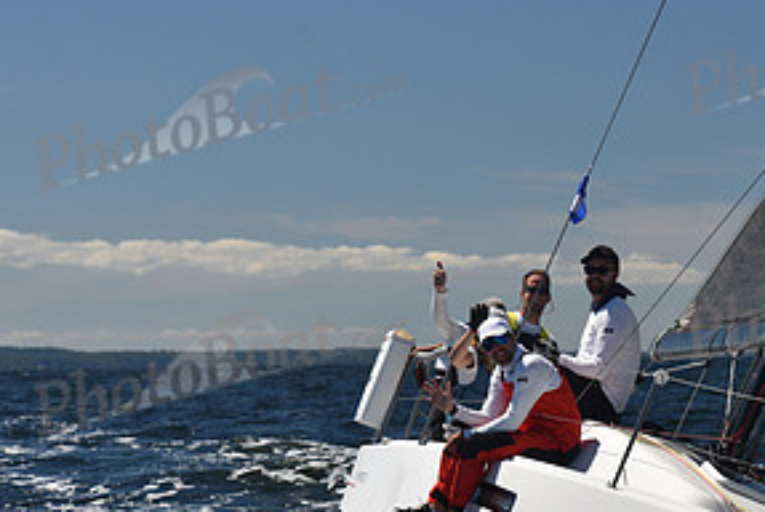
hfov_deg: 10.2
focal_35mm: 202
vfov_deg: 6.8
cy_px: 468
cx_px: 549
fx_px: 4297
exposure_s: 1/1000
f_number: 5.6
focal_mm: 100
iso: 200
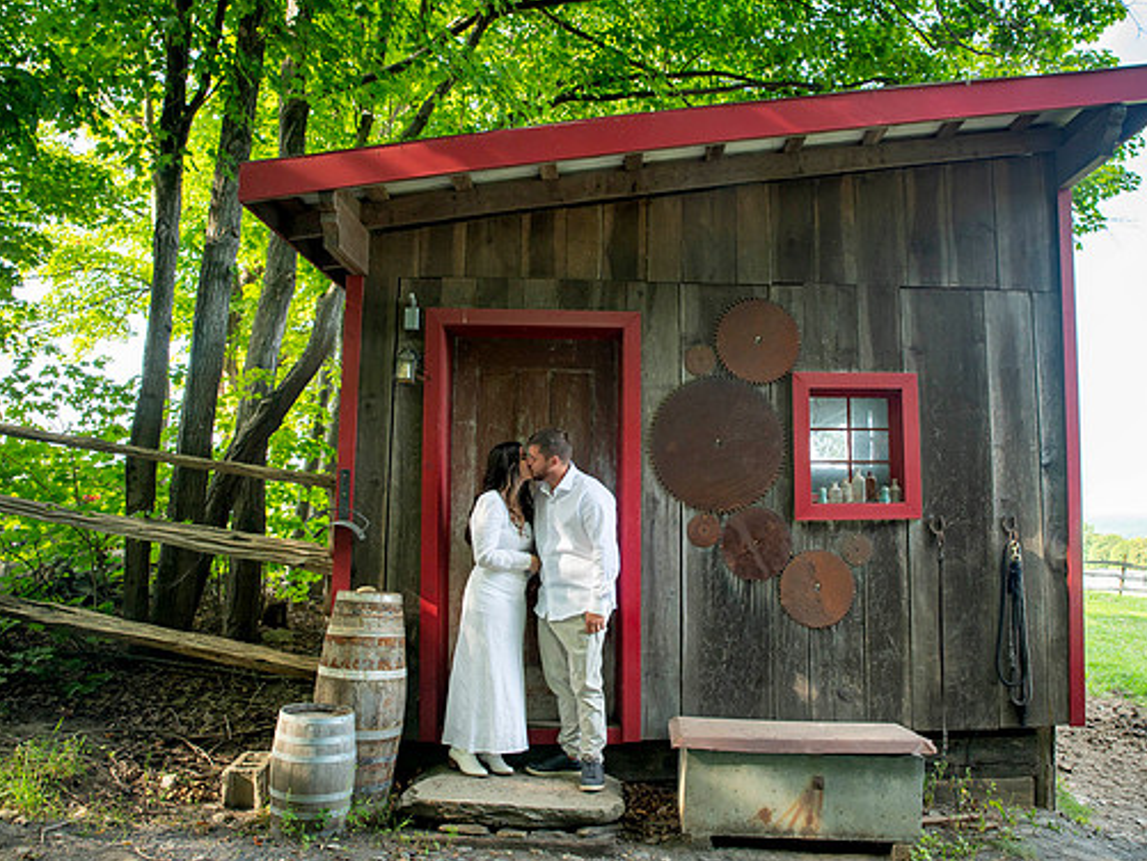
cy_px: 420
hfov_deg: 63.2
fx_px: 928
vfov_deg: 49.8
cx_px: 651
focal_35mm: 28
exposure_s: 1/160
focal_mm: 24
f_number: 5
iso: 400
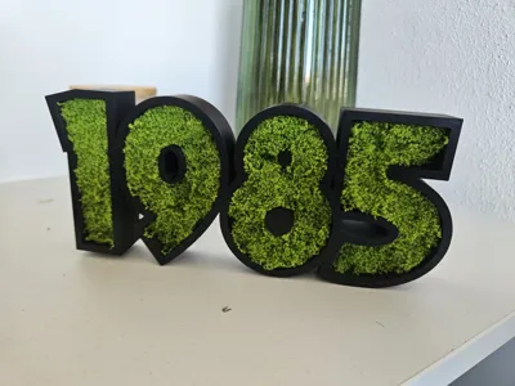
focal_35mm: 23
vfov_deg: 58.9
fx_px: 342
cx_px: 258
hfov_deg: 73.9
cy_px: 193
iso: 250
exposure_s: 1/100
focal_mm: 5.4
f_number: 1.8
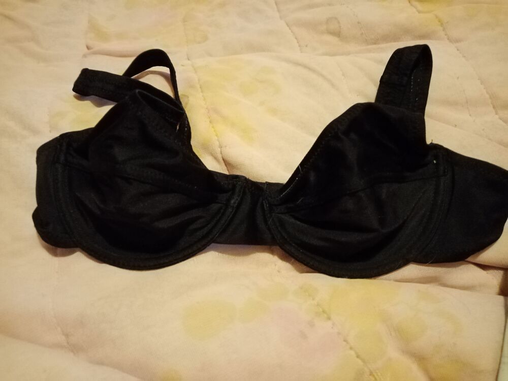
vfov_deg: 53.1
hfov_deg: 67.3
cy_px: 190
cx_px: 254
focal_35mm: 26
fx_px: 382
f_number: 1.8
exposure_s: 1/12.5
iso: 2628
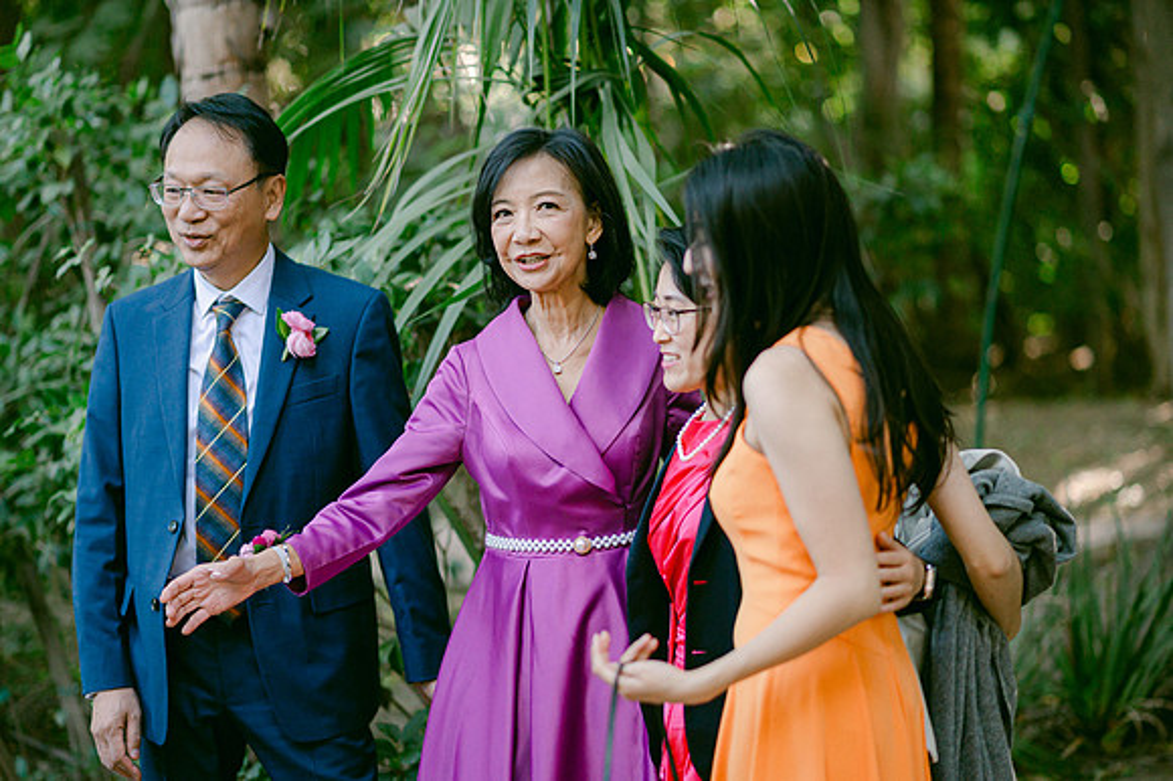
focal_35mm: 85
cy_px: 390
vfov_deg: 16.1
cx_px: 586
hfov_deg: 23.9
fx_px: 2768
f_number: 2
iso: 2800
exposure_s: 1/640
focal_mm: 85
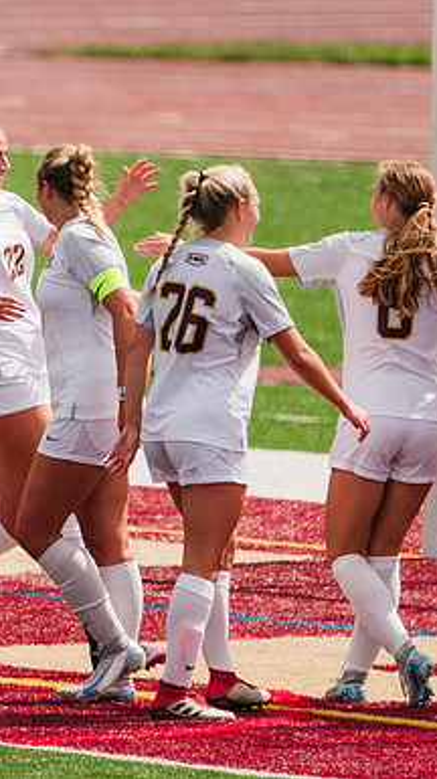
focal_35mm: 1101
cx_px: 37
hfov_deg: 1.1
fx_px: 22725
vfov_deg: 2.0
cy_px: 334
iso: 250
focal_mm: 600
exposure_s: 1/1600
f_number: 6.3
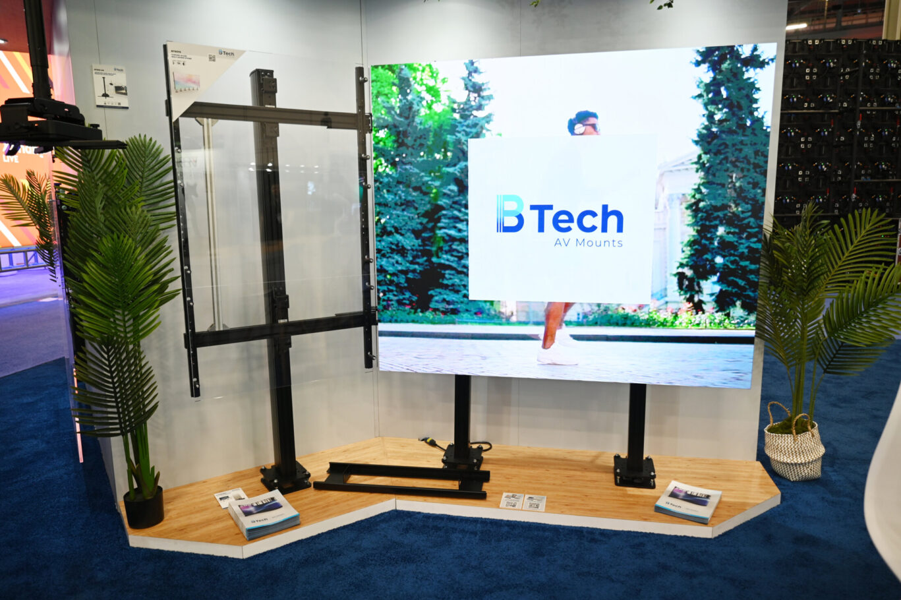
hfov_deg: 71.5
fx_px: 625
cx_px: 450
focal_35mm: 25
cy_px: 300
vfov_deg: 51.2
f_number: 2.8
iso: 640
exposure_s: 1/125
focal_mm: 25
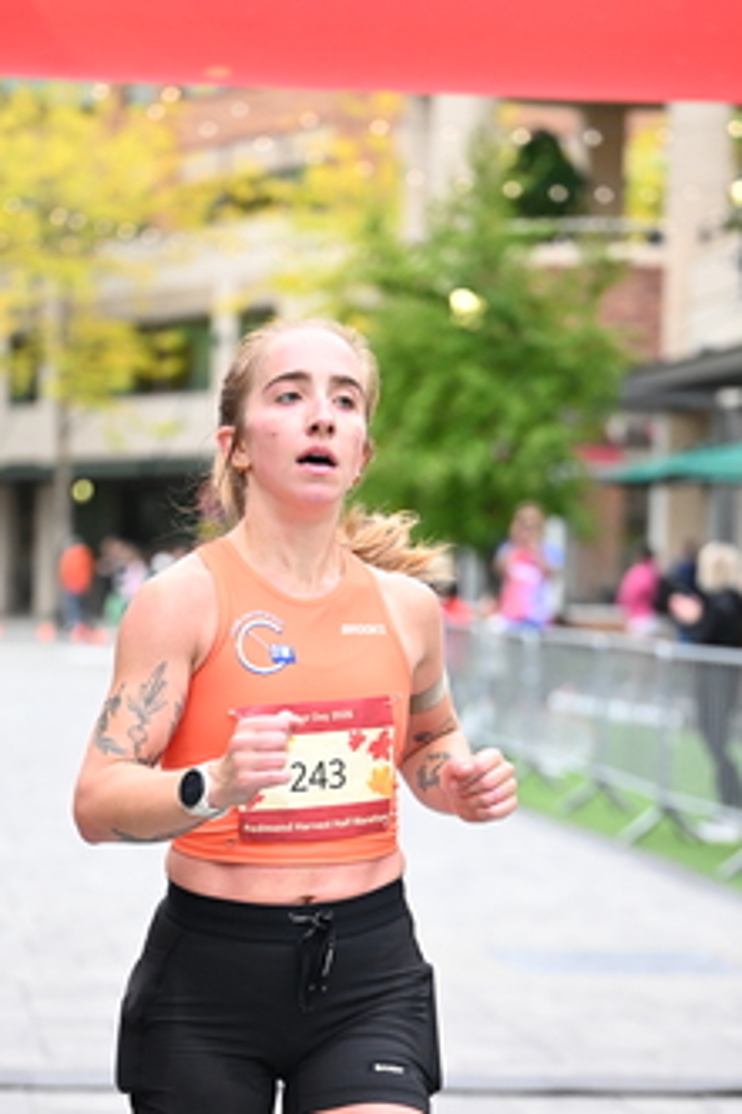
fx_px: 3590
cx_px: 341
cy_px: 842
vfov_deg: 17.5
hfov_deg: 11.8
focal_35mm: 116
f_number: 2.8
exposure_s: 1/800
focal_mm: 70
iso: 1600
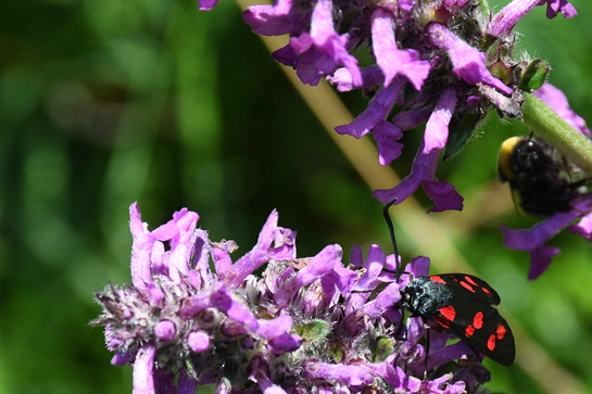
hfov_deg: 5.6
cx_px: 362
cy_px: 212
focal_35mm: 370
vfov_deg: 3.7
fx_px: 6082
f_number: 11
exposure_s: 1/1600
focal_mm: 140
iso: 2500
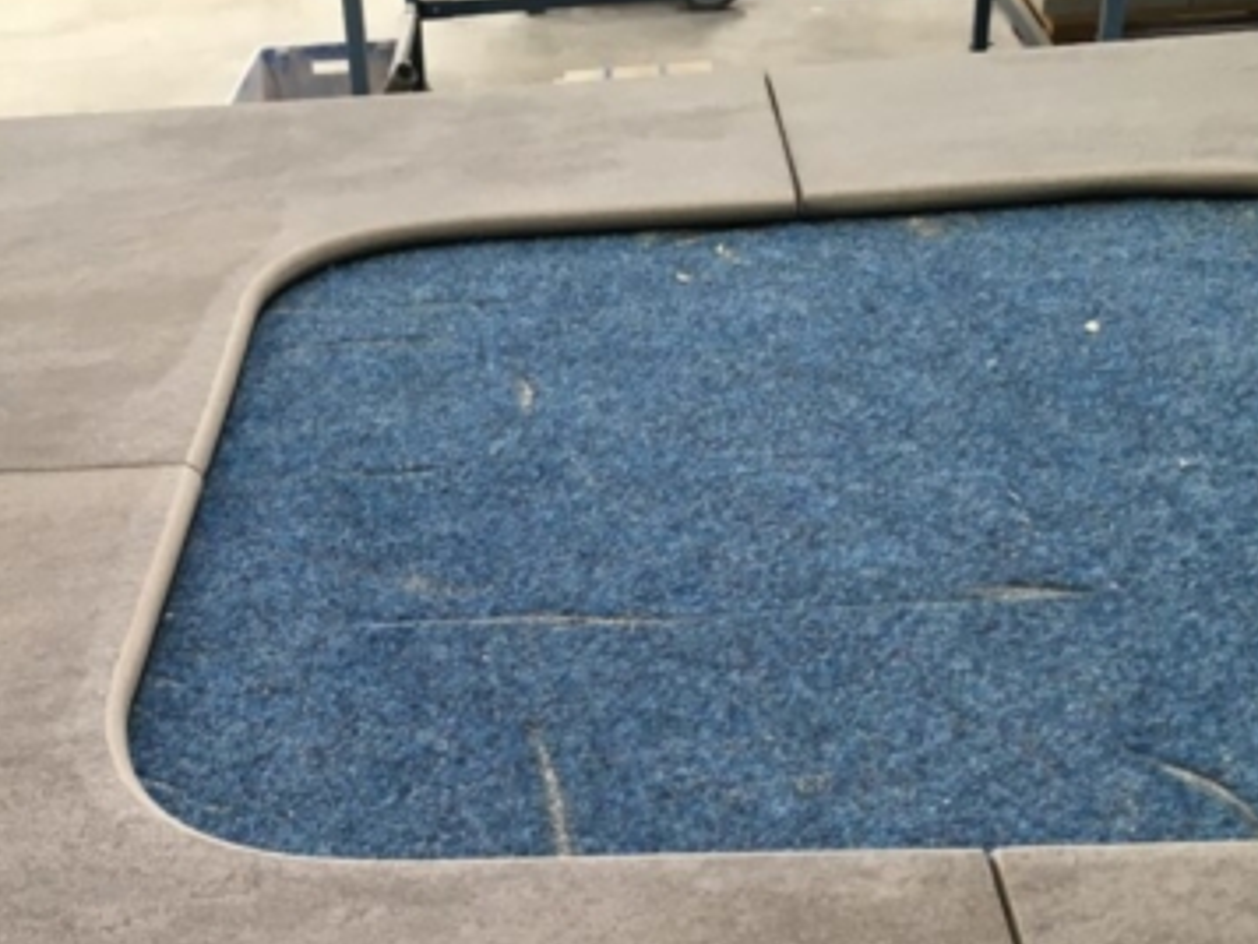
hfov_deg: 36.3
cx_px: 374
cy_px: 814
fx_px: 1890
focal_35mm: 52
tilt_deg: -35.1
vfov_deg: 27.2
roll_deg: +5.5
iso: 64
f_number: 2.2
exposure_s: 1/33
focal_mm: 4.15
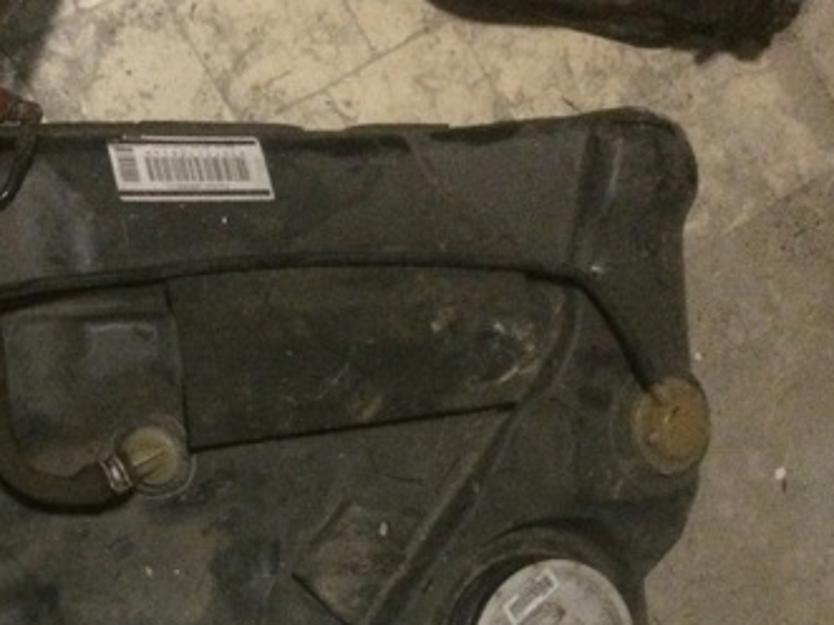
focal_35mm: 56
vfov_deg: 25.3
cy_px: 558
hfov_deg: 33.9
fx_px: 1349
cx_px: 239
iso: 800
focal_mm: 4.15
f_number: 2.2
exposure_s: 1/17
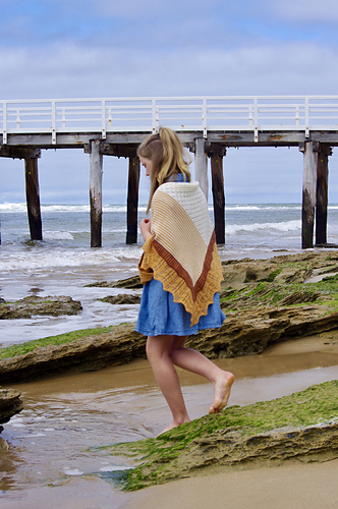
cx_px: 169
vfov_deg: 27.0
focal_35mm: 75
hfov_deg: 18.1
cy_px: 254
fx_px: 1059
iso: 200
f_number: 11
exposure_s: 1/250
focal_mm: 50
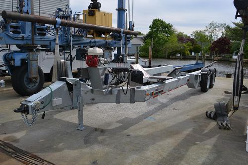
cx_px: 124
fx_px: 227
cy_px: 82
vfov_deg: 39.9
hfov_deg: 57.2
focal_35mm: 33
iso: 100
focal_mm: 22
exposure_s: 1/250
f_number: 8
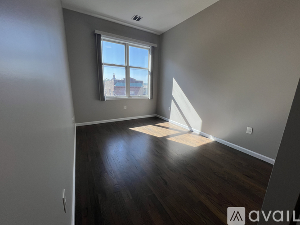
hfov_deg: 106.2
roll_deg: -1.7
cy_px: 112
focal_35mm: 13
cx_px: 150
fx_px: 113
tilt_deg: -12.8
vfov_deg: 89.9
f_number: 1.8
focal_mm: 1.57
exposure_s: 1/291
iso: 32
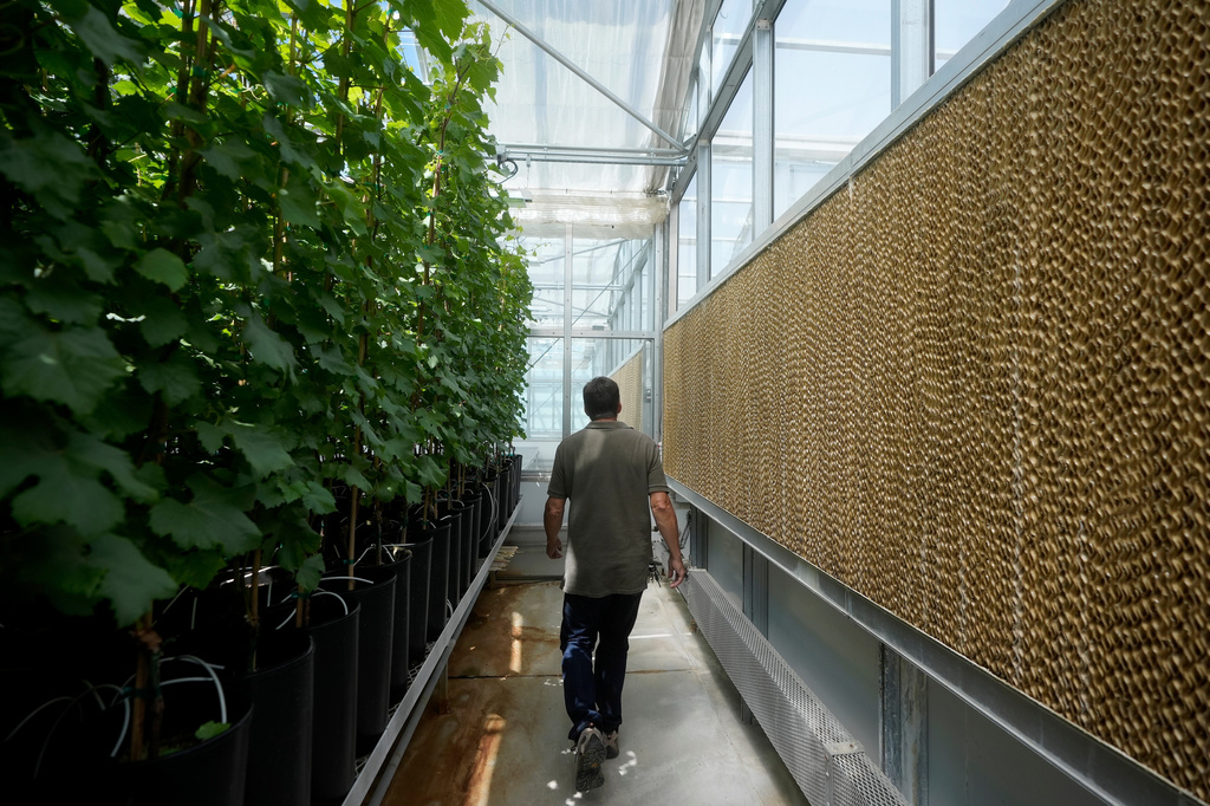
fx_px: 538
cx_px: 605
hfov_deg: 96.8
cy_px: 403
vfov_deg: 73.7
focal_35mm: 16
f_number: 4
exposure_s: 1/1600
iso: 500
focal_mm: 16
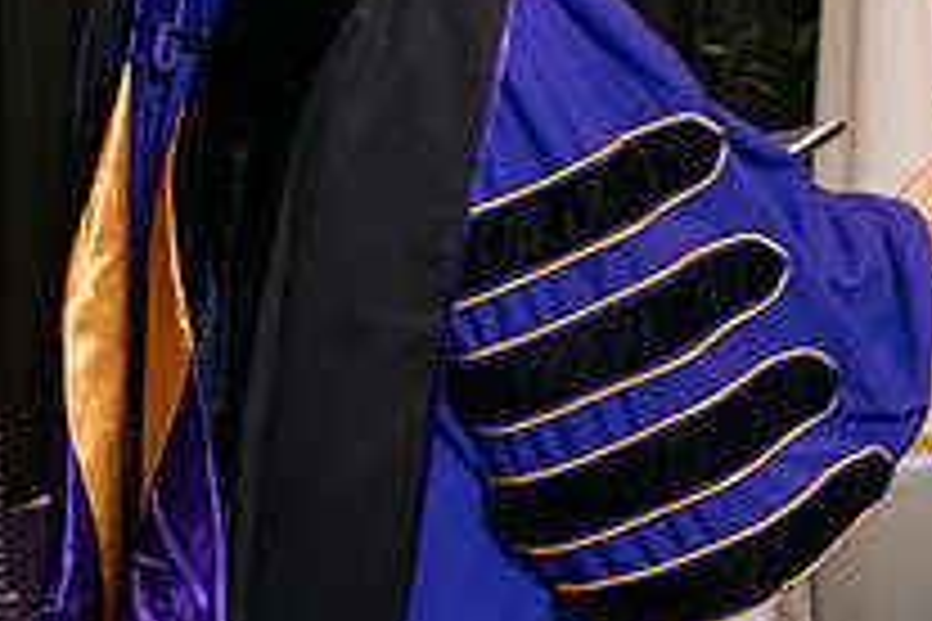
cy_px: 16
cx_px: 1193
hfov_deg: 10.9
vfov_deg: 7.4
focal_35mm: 185
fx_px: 4789
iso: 1600
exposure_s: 1/125
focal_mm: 66
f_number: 5
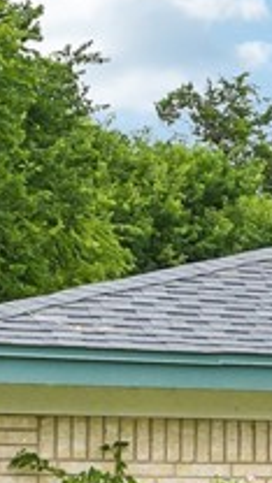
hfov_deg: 7.1
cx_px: 902
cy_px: 457
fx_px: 1898
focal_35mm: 148
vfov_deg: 14.3
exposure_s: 1/500
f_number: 8
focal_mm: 18
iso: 400
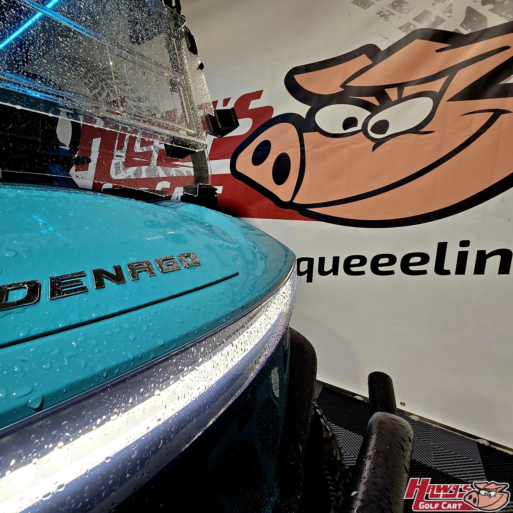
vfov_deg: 87.4
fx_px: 268
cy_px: 259
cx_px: 168
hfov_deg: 84.2
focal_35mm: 16
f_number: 2.2
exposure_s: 1/60.2
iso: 80
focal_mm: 2.2
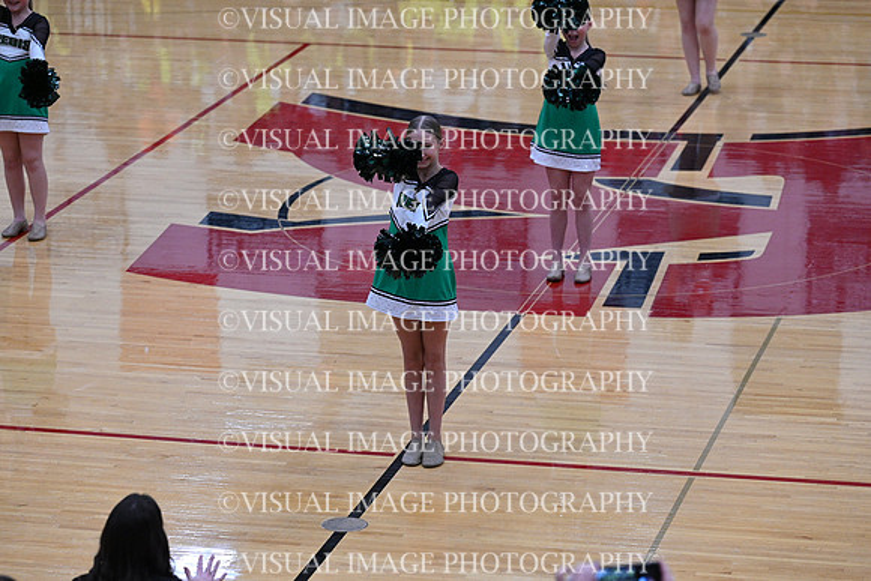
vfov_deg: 10.6
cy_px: 290
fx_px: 3146
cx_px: 436
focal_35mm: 130
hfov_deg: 15.8
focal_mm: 130
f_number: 4
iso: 4000
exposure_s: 1/400
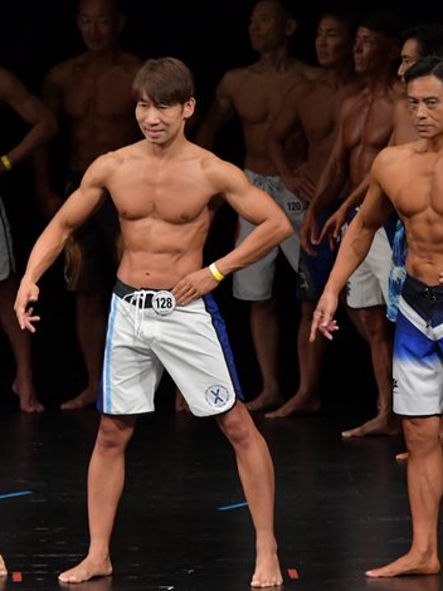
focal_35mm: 428
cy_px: 304
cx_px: 411
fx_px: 7310
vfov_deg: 4.6
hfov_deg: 3.5
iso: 3200
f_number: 5.6
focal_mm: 180
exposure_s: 1/400
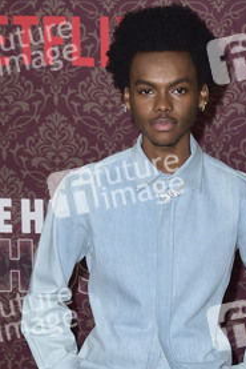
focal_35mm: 94
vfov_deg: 21.6
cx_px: 155
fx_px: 962
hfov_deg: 14.6
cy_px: 253
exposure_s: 1/250
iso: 400
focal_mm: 65
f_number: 6.3
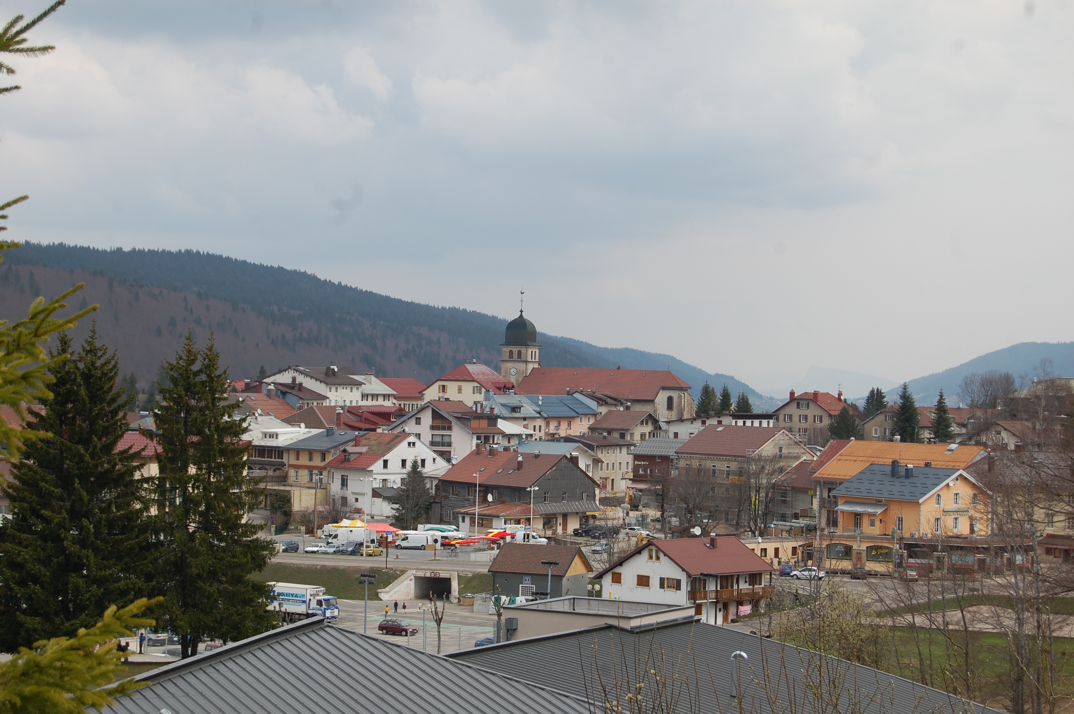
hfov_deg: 27.0
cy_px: 357
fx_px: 2235
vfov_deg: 18.1
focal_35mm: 75
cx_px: 537
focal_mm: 50
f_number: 9
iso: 200
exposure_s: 1/320
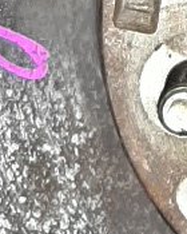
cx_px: 331
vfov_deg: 8.5
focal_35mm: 209
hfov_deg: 7.2
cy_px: -302
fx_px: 1446
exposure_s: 1/50
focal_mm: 3.93
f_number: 1.7
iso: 236
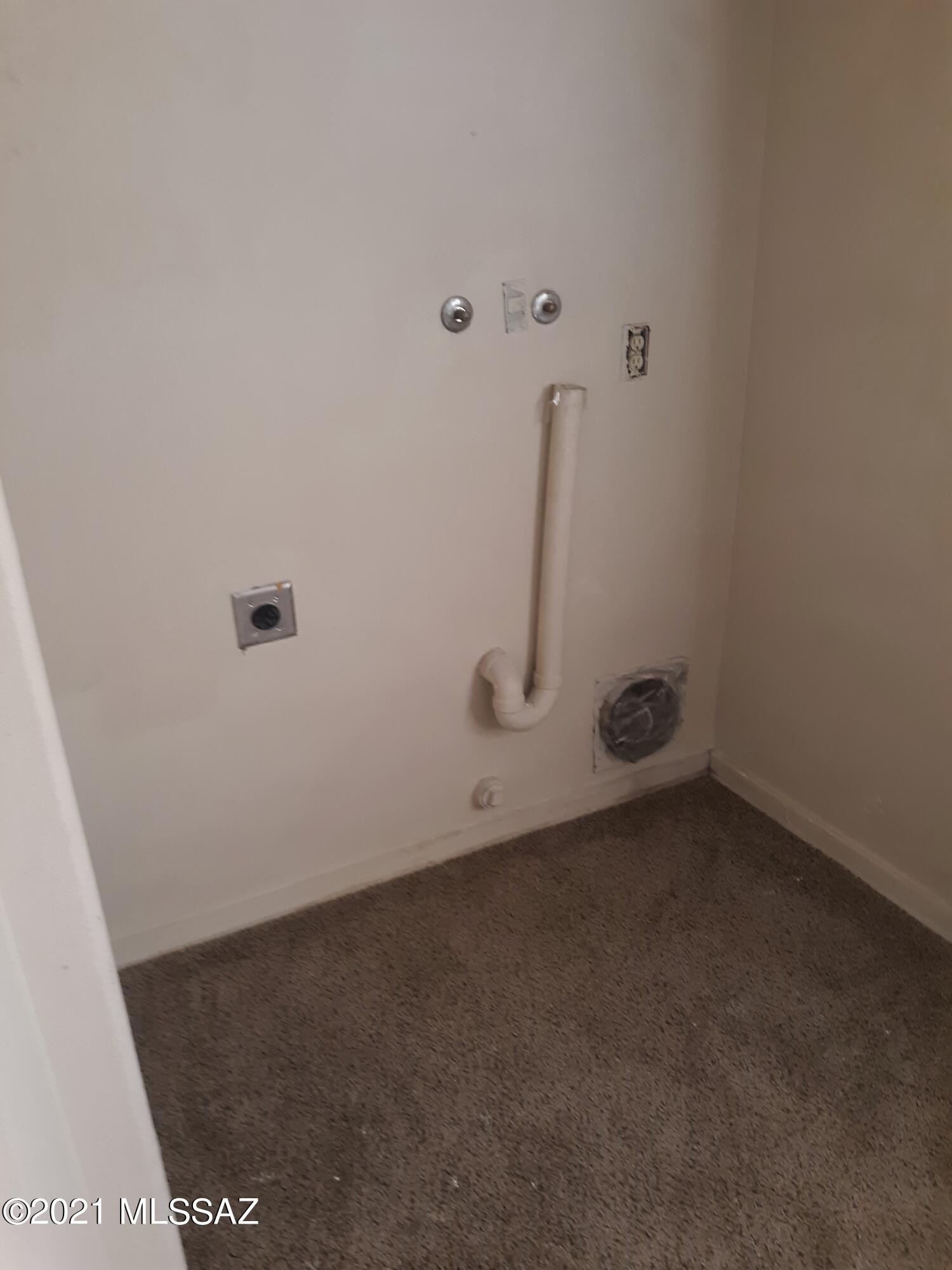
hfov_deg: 49.7
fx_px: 1027
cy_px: 635
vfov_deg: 63.4
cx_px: 476
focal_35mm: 28
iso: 100
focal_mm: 3.7
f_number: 1.7
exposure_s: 1/40
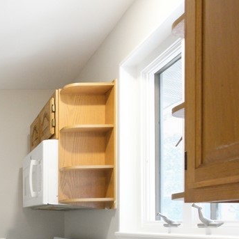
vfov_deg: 35.3
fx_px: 336
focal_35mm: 43
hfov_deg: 32.1
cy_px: 241
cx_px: -53
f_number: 4
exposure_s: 1/125
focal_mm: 16
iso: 4000
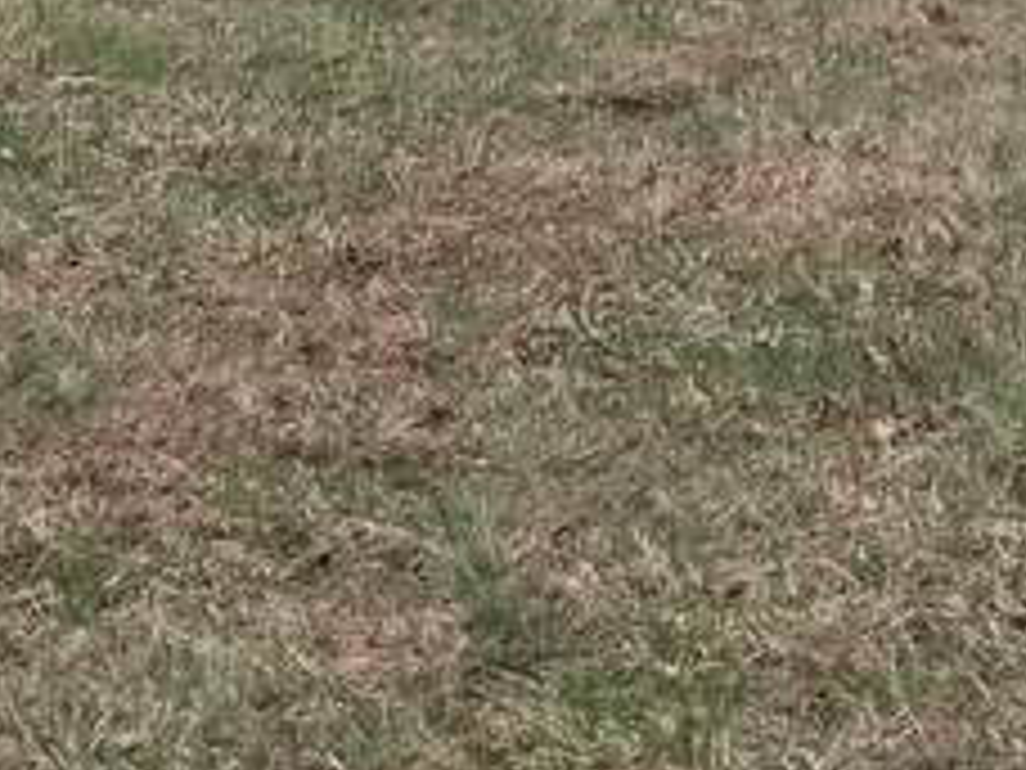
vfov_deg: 9.2
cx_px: 958
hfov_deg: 13.4
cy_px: -986
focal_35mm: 146
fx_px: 4327
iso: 20
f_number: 1.8
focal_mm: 4
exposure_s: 1/543
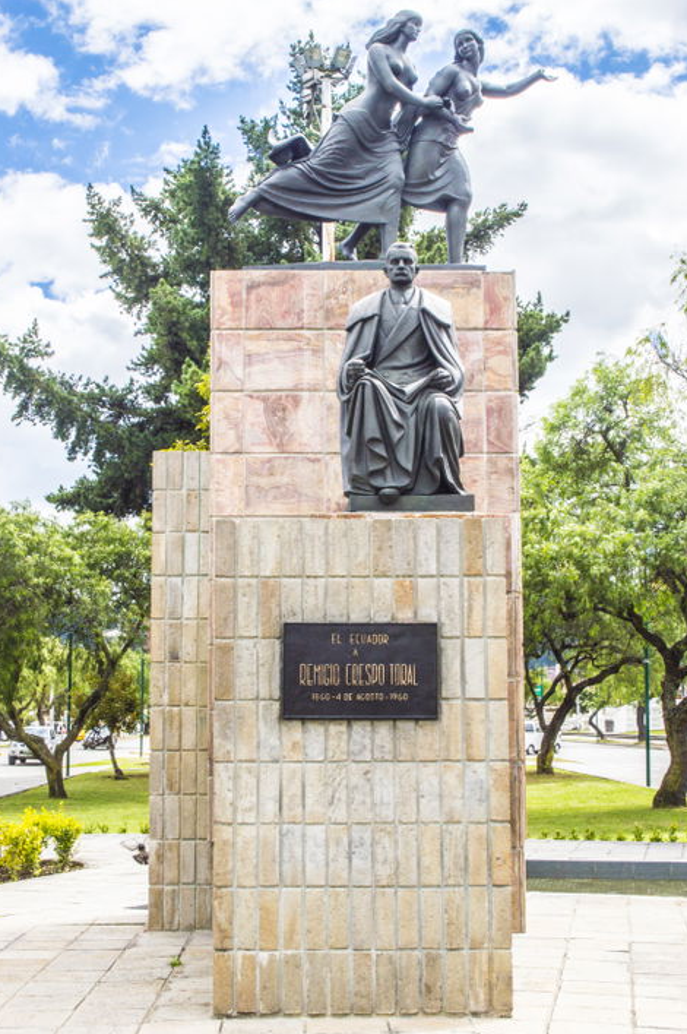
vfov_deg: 40.4
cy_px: 524
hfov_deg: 27.5
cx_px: 342
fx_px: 1405
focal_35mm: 49
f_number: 14
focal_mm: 32
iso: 200
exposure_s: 1/125
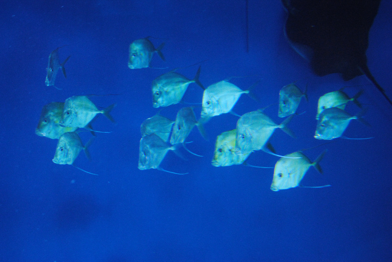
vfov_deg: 20.2
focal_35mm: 68
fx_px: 736
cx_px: 196
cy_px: 131
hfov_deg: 29.8
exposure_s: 1/20
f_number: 5.3
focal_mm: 45
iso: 1600
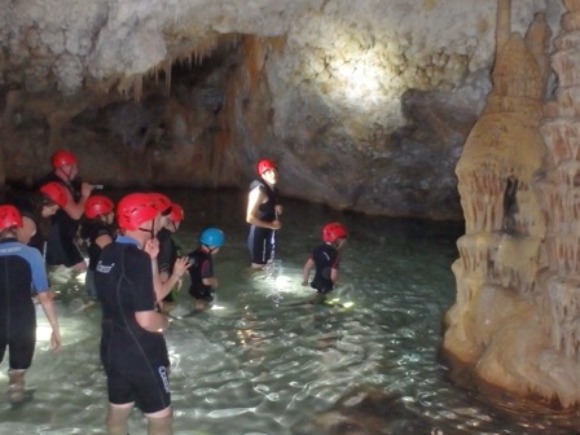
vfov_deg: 35.8
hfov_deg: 46.6
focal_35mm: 40
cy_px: 172
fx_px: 670
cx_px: 236
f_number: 3.9
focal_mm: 5
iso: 1250
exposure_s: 1/30
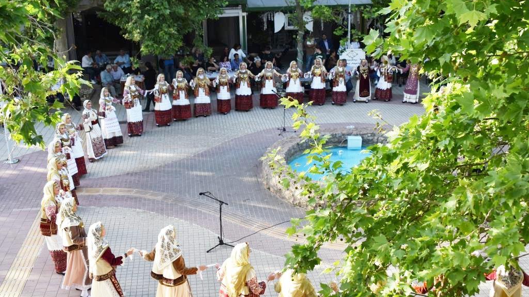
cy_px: 145
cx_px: 264
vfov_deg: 28.0
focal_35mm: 43
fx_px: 597
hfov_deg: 47.8
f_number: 5.6
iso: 220
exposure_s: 1/250
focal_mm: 27
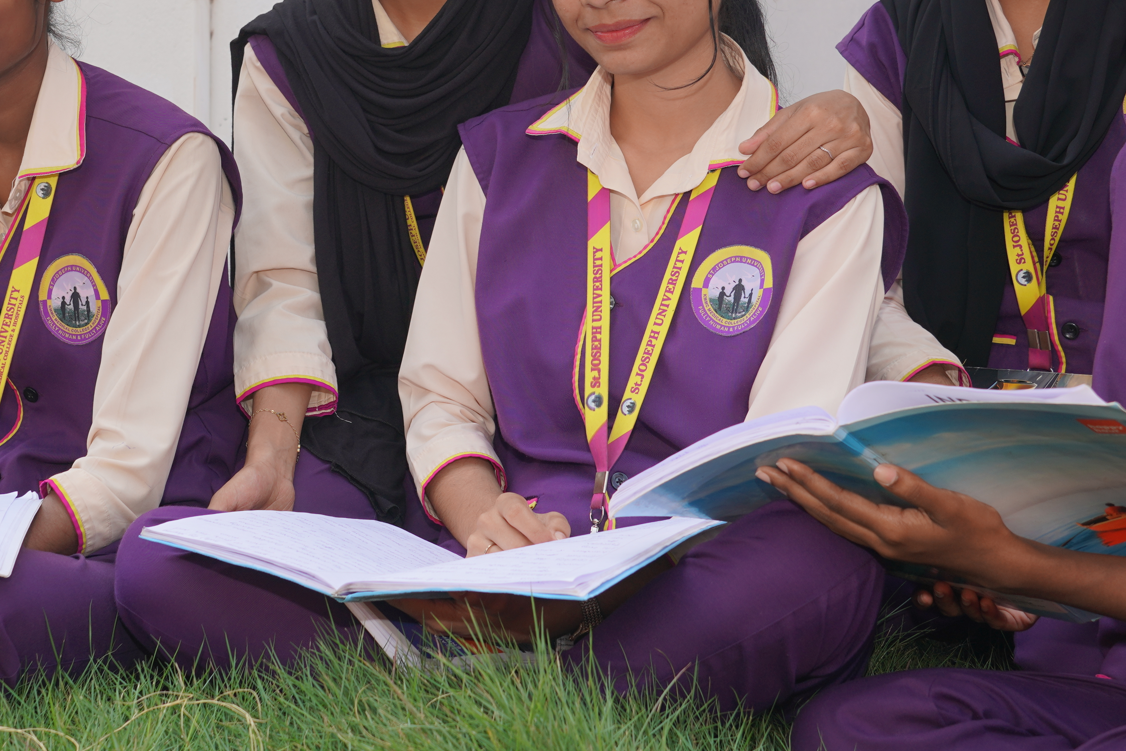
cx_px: 313
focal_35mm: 78
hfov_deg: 25.7
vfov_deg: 17.3
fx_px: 2440
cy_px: 129
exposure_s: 1/200
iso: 100
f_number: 5
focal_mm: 32
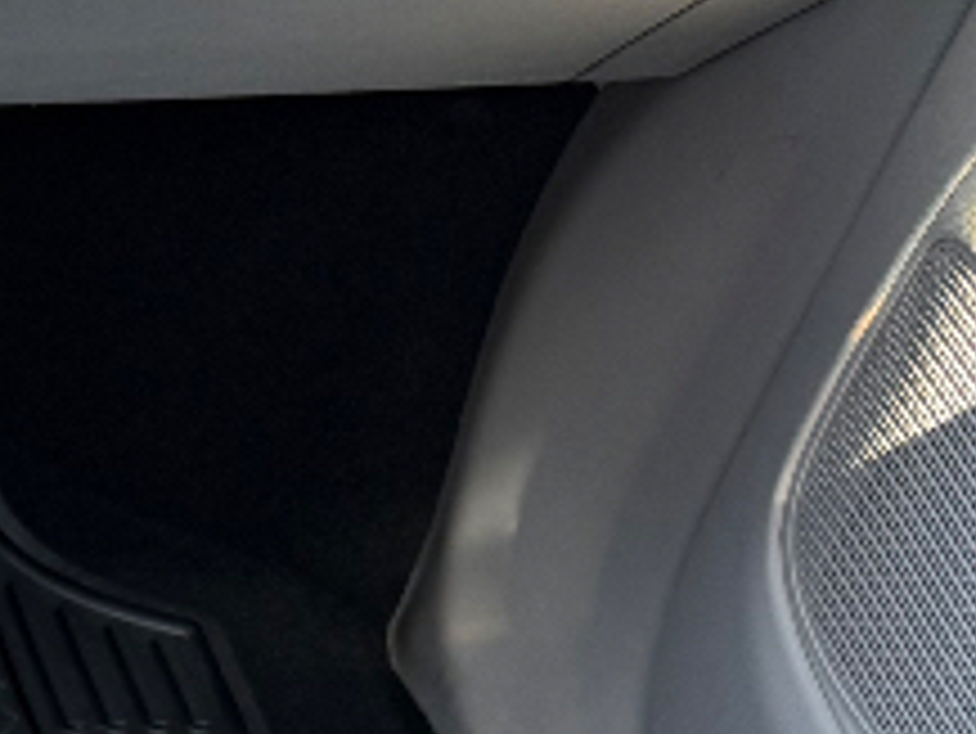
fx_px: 3188
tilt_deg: -43.6
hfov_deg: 13.8
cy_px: 522
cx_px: -1174
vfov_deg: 13.1
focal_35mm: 113
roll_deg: +0.2
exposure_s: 1/126
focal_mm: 6.76
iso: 200
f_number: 1.78
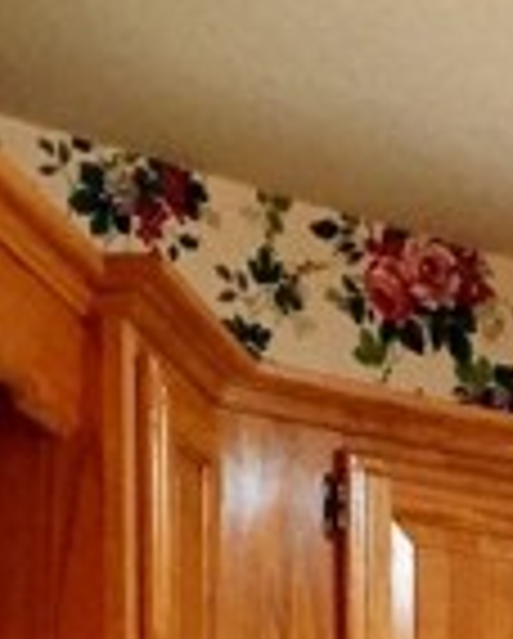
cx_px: 572
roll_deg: +0.3
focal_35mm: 153
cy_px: 1323
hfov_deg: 10.0
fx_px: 2898
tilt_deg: -4.4
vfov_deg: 11.3
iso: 160
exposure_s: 1/30
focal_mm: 4.15
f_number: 2.2
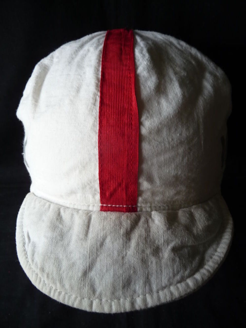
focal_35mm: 28
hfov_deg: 49.8
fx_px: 265
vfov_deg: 63.4
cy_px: 164
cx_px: 123
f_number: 3.3
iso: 160
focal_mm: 4.7
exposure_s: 1/30
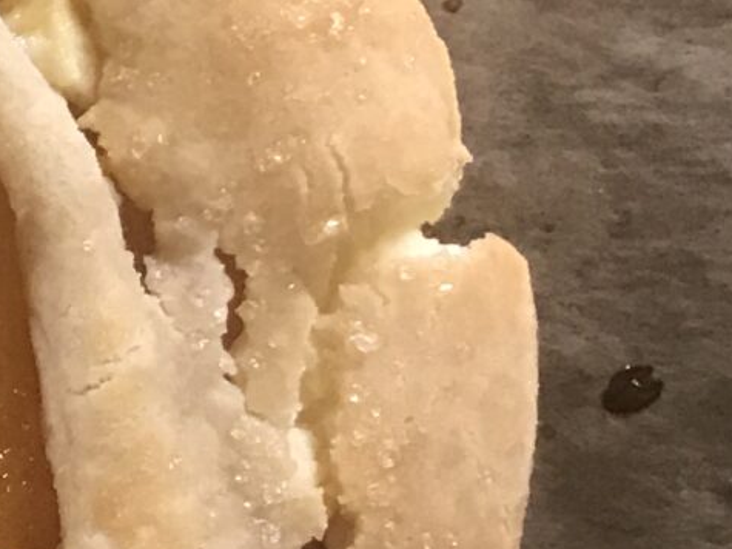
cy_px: 615
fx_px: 3192
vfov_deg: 9.7
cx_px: -1051
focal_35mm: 151
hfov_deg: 11.0
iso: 40
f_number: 1.8
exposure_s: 1/15
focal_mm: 3.99
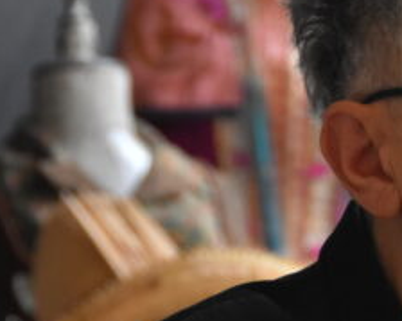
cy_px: 133
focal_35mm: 415
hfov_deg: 4.6
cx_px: 501
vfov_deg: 3.7
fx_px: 4941
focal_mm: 95
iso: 2200
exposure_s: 1/160
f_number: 5.3
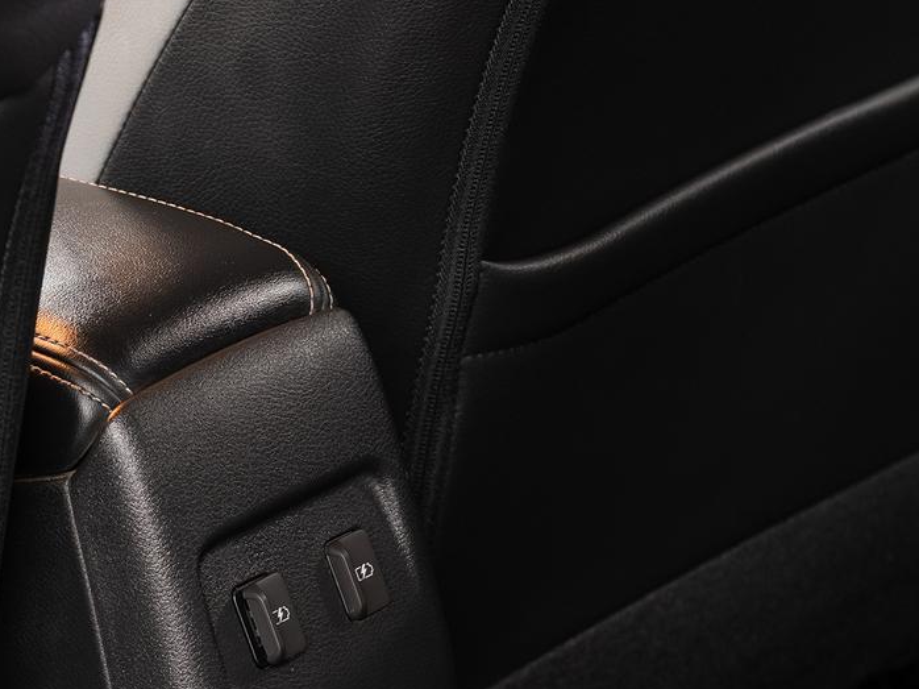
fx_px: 5096
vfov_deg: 7.7
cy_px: 542
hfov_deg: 10.3
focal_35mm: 192
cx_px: 318
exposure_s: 1.6
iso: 100
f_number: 5.6
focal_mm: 70
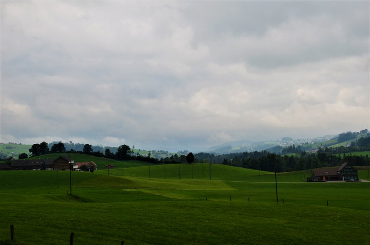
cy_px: 122
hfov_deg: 46.5
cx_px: 185
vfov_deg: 31.8
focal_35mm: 42
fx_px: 431
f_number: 9
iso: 320
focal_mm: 28
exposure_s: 1/100
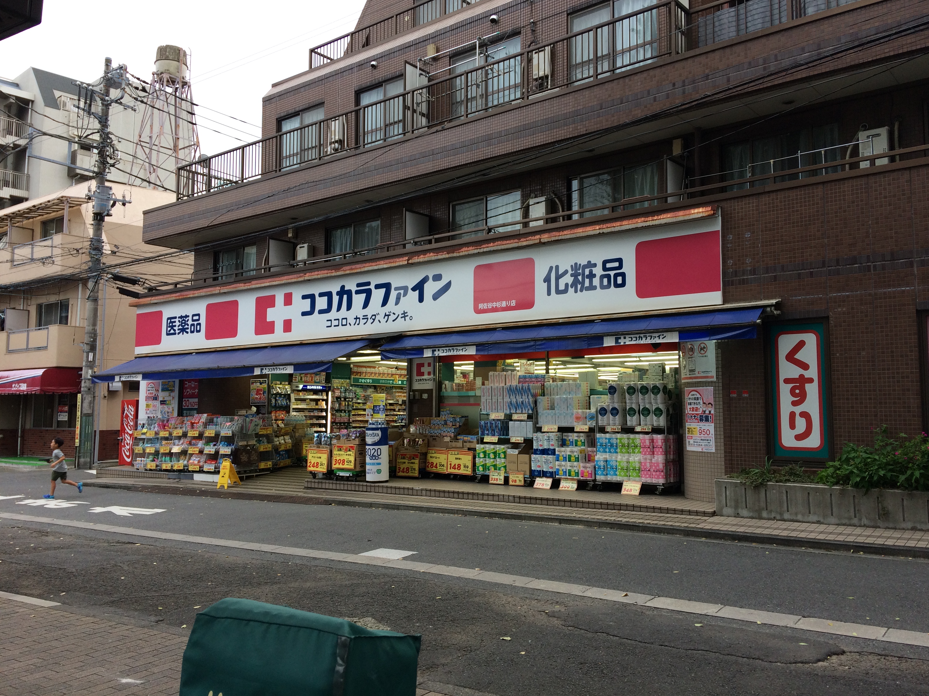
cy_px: 337
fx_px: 805
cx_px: 480
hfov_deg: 60.0
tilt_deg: +3.2
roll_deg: -0.4
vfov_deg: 46.8
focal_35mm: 30
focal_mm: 4.15
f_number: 2.2
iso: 32
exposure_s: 1/151
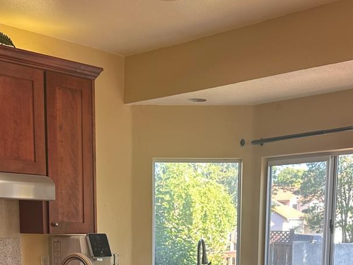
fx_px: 612
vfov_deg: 22.8
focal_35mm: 60
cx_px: 175
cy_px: 304
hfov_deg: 32.2
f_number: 1.78
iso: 64
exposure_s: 1/120
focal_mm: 6.86
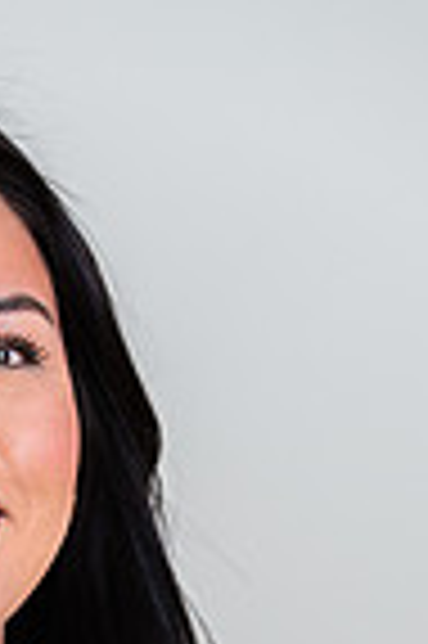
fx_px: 4791
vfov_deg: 7.6
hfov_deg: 5.1
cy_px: 937
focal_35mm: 268
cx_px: -72
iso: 50
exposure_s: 1/160
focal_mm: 85
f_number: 2.5
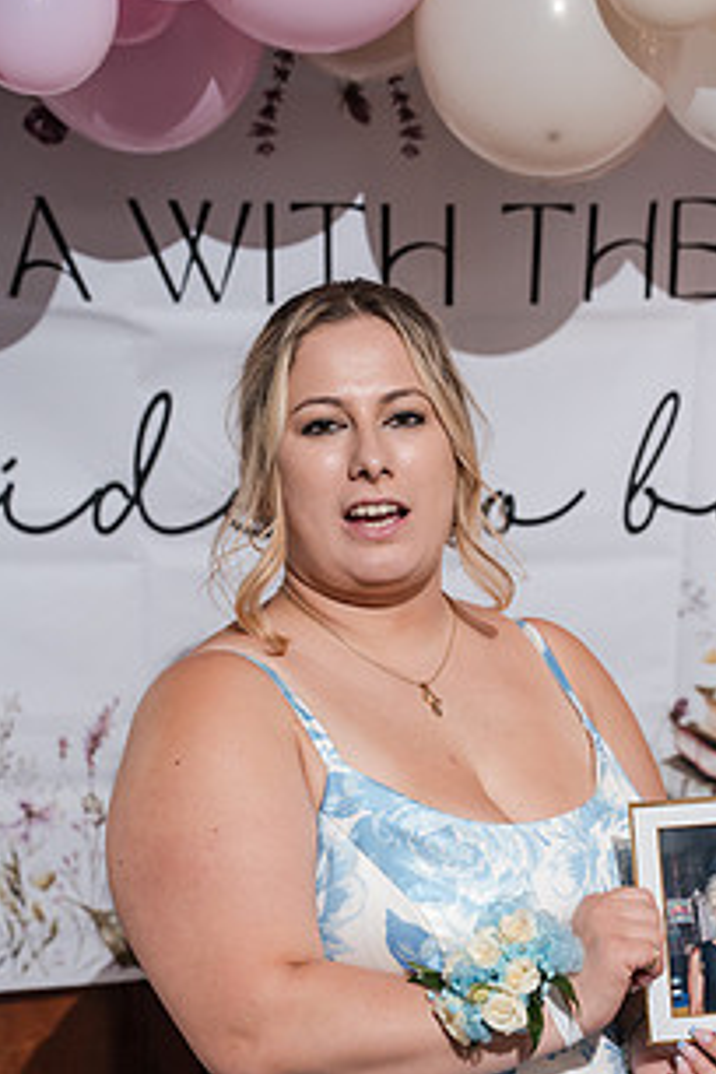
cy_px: 772
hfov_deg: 14.5
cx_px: 491
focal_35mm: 94
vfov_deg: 21.5
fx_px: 2804
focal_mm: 64
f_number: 4
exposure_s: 1/250
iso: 1000
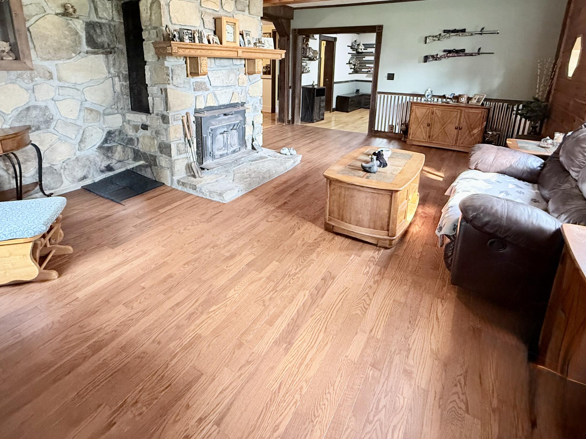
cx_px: 281
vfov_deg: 66.6
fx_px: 322
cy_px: 142
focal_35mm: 19
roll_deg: -0.6
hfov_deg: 84.6
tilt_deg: -13.1
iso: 640
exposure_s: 1/60
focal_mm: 2.22
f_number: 2.2
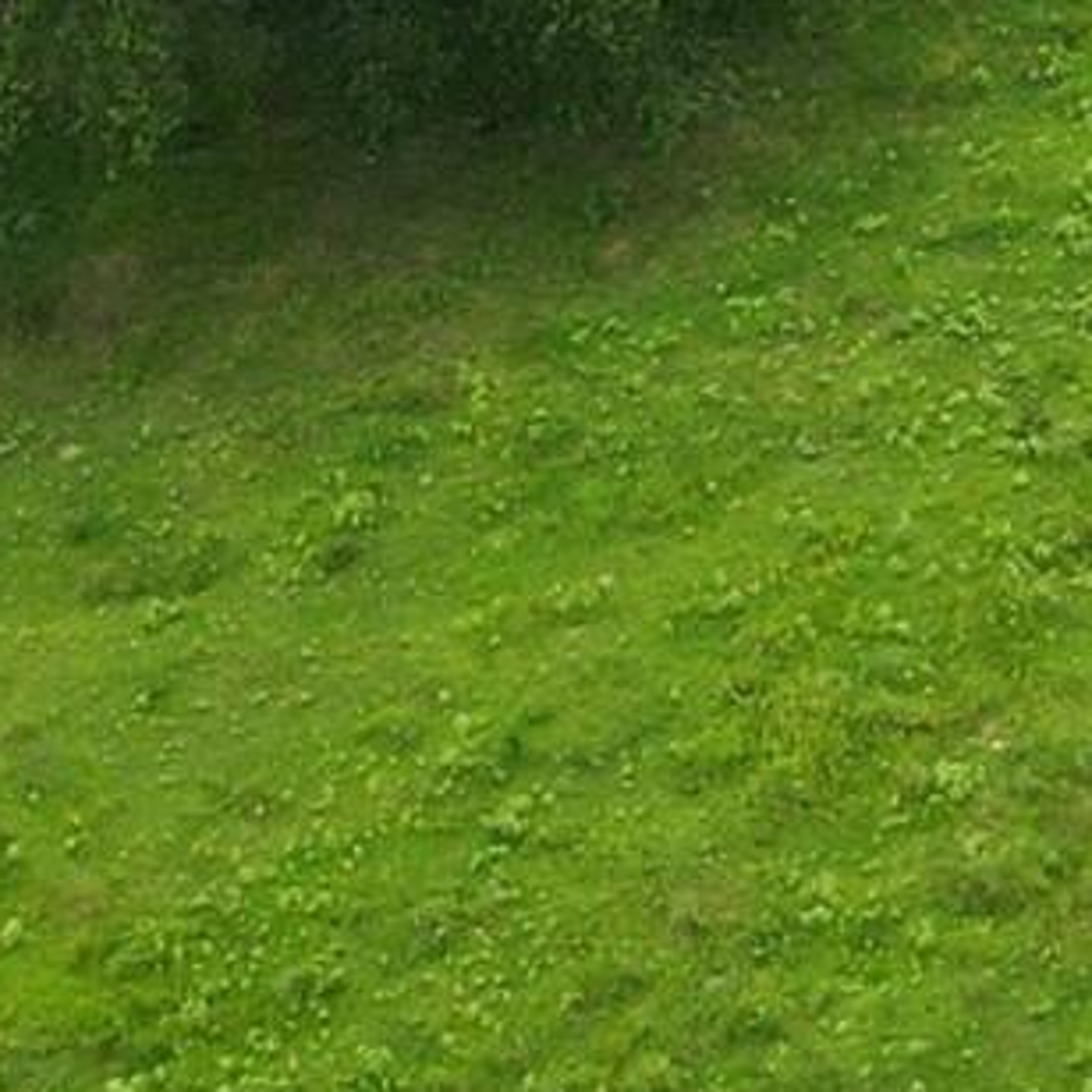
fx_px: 5032
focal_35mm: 141
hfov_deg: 11.1
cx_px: 2287
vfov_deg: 11.1
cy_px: -1163
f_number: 2.8
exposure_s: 1/500
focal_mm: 4.5
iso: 100
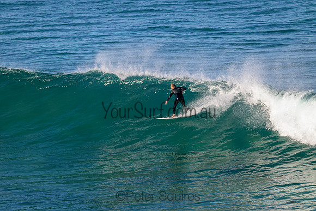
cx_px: 158
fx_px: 2897
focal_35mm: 330
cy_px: 106
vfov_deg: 4.2
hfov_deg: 6.2
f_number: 11
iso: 2000
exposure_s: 1/2000
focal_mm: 330
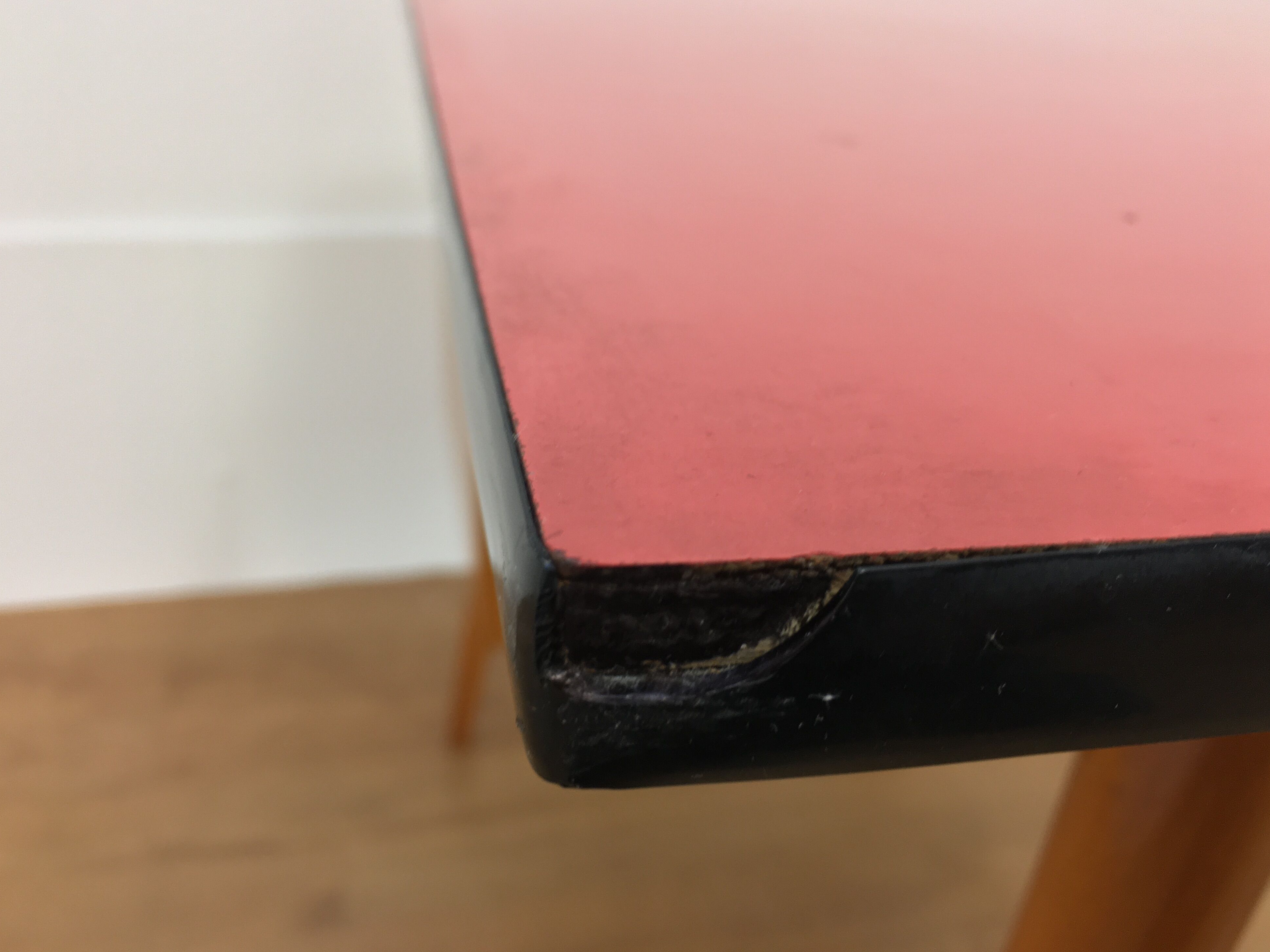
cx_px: 642
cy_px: 466
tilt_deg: -27.2
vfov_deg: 46.8
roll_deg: -2.4
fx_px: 1101
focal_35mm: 30
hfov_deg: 60.0
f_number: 2.2
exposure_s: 1/33
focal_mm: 4.15
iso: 64
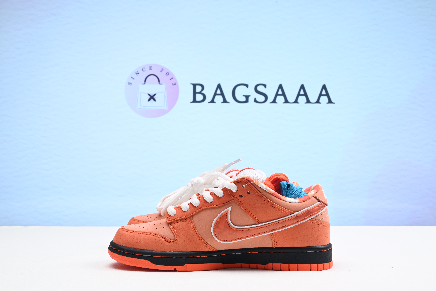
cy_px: 146
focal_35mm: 41
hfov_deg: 47.4
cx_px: 218
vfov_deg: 32.7
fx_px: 497
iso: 100
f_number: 16
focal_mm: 41
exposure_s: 1/2
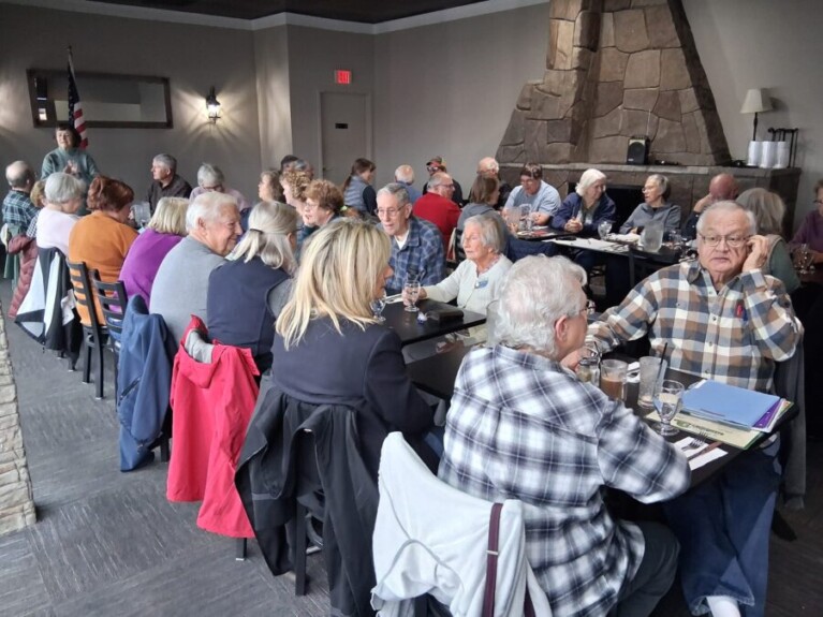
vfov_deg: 53.1
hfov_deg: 67.3
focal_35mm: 26
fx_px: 618
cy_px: 308
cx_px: 412
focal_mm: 3.98
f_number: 1.8
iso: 250
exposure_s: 1/60
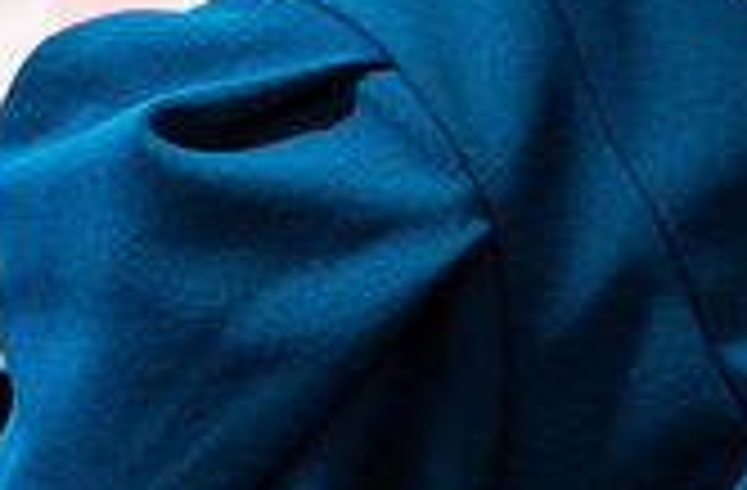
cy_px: -13
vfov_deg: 6.9
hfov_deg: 9.2
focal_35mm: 197
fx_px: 4069
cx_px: 1932
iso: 1600
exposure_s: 1/100
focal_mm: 28
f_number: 2.8
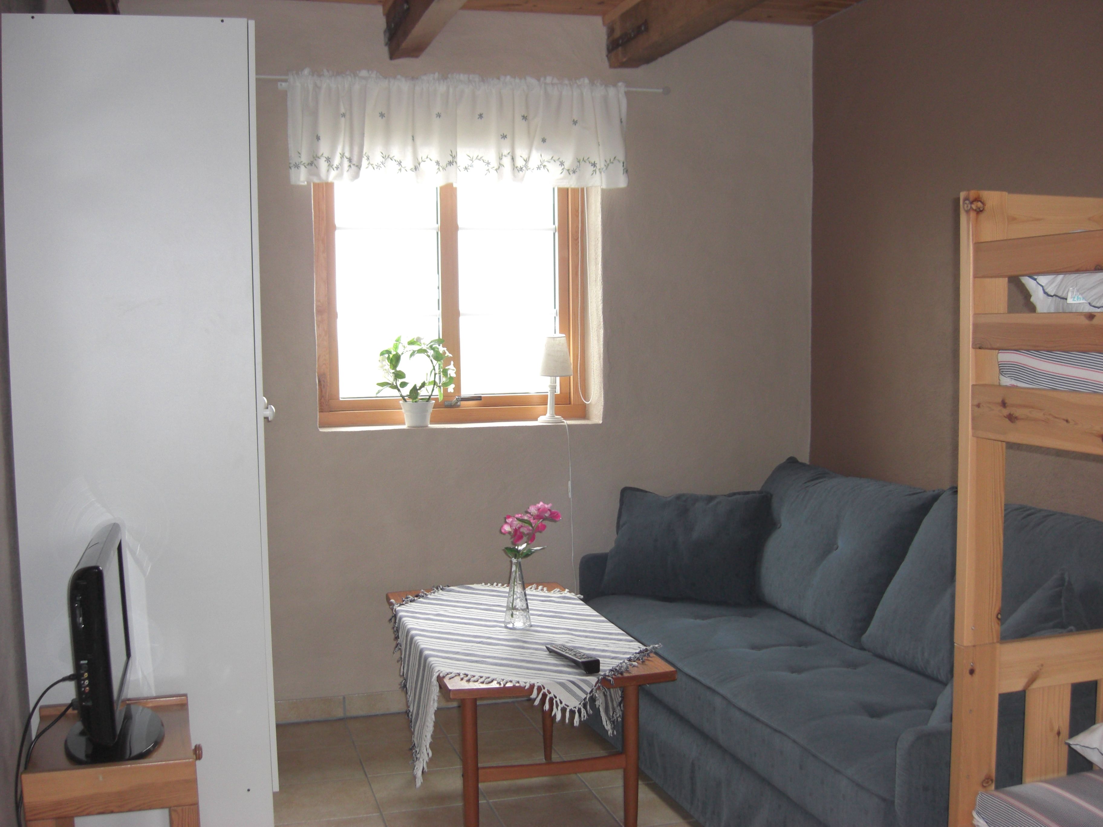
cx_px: 552
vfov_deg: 37.7
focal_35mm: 38
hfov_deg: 49.0
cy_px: 414
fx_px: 1211
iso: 200
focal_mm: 7.9
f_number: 2.8
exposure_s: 1/60
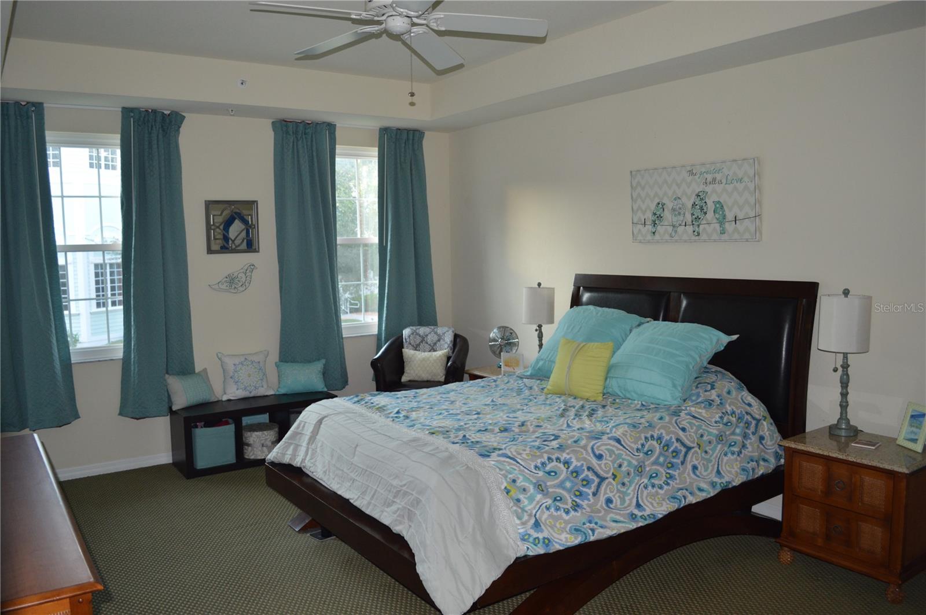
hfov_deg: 67.4
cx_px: 463
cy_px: 308
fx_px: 694
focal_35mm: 27
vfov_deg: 47.8
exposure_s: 1/60
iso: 500
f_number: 3.5
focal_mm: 18
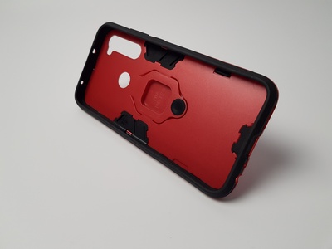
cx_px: 166
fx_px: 249
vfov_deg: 53.1
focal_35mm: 26
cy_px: 124
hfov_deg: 67.3
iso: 80
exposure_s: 1/60
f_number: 1.7
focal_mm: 4.2
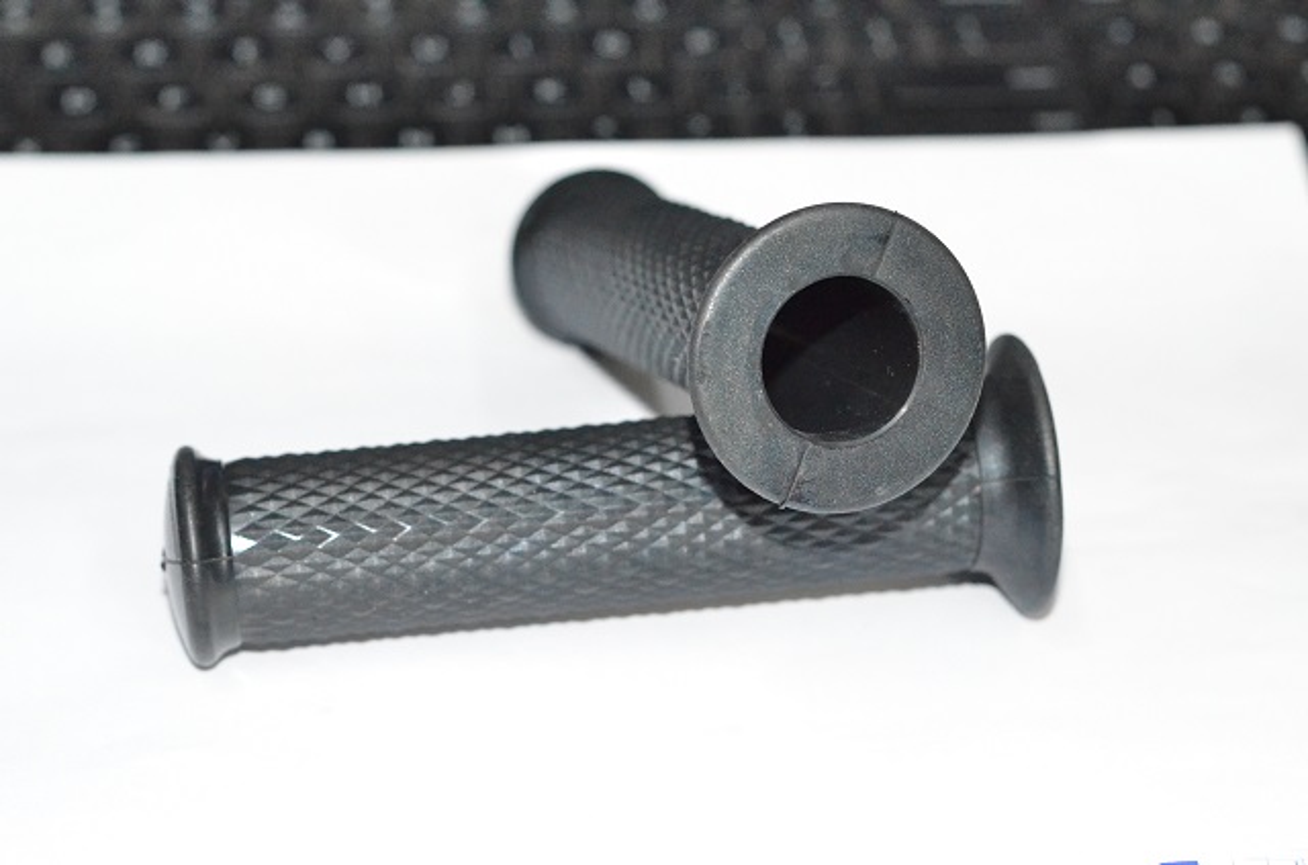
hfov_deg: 27.1
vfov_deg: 18.1
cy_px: 432
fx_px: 2718
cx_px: 654
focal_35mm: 75
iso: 6400
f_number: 4
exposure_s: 1/250
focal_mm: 50
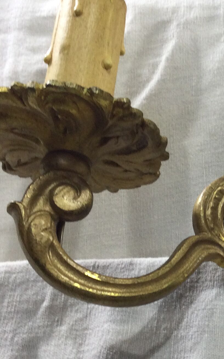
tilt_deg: +31.7
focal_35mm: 82
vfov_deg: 25.1
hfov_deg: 15.1
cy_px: 228
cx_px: 296
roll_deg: -0.3
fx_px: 801
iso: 32
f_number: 2.4
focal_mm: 3.3
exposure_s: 1/50
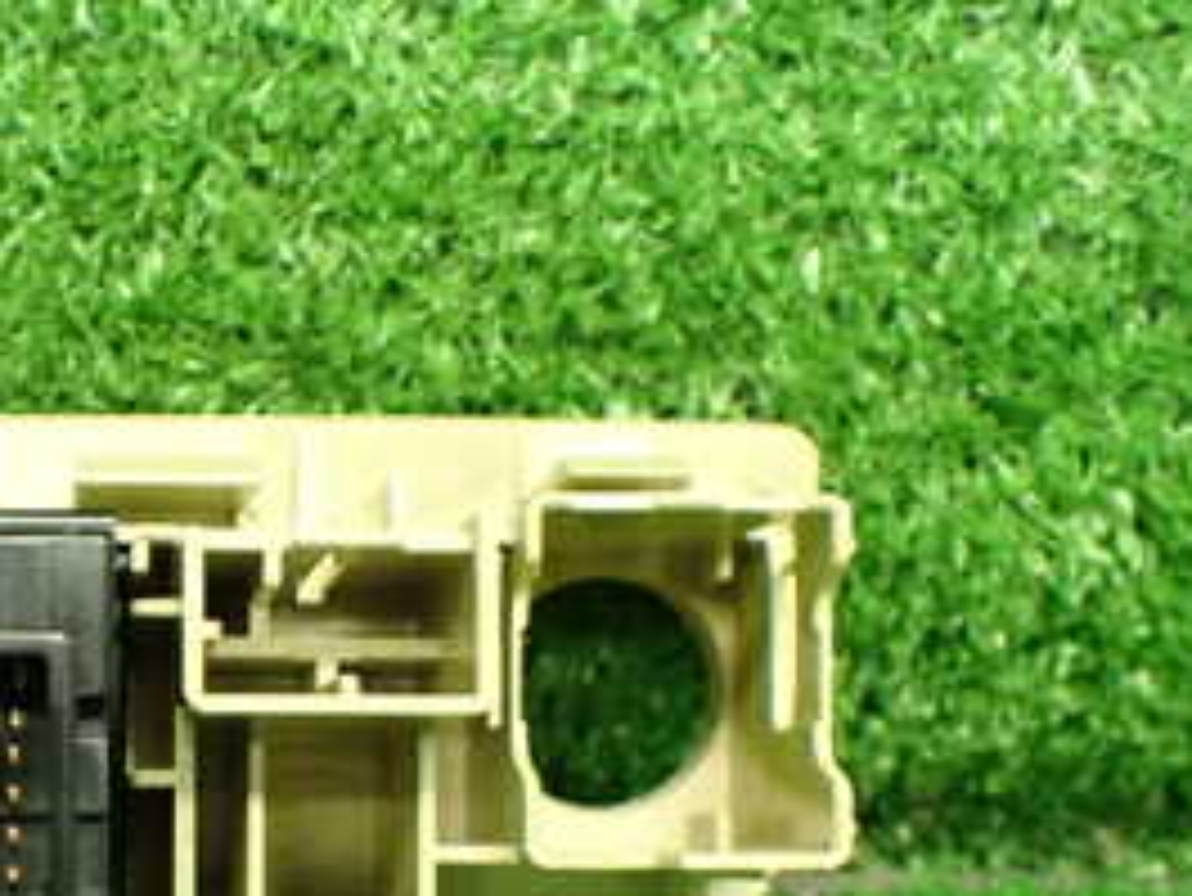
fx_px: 2343
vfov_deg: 21.2
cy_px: 797
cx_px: 81
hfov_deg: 27.4
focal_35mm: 68
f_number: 2.3
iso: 800
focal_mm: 5.4
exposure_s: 1/60
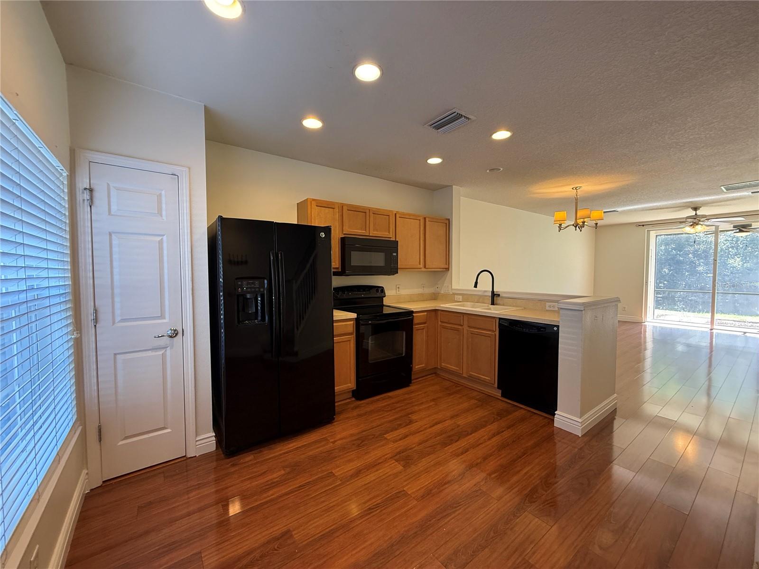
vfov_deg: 85.7
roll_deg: -0.2
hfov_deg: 102.1
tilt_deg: -2.2
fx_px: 307
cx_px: 380
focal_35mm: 14
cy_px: 284
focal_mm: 2.22
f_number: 2.2
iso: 250
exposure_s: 1/60
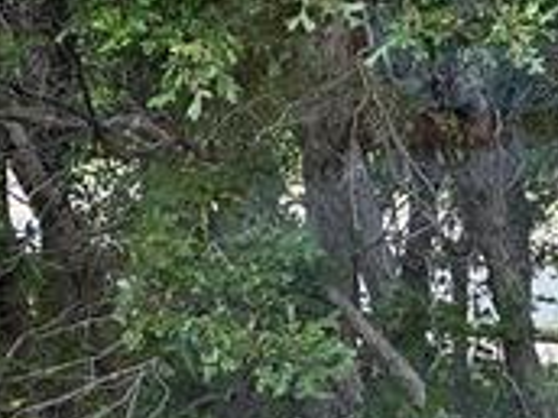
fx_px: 4610
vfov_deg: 5.1
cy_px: 770
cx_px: 146
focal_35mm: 286
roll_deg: -1.0
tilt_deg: -9.1
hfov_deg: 6.9
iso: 32
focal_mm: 9
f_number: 2.8
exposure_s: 1/99
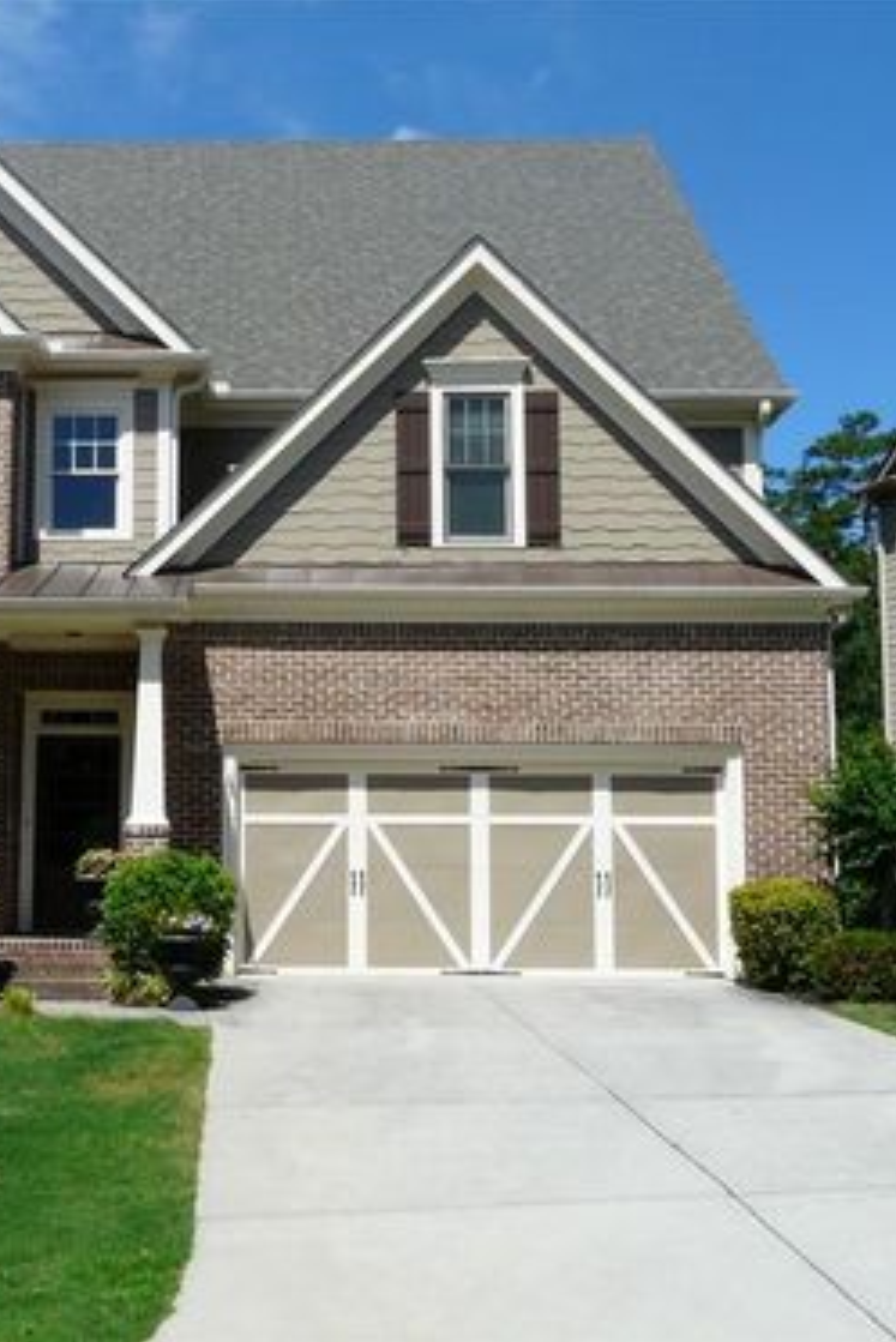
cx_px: 155
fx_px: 1977
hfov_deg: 25.0
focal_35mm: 53
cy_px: 671
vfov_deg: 37.5
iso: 100
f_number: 6.3
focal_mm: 6.3
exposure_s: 1/400
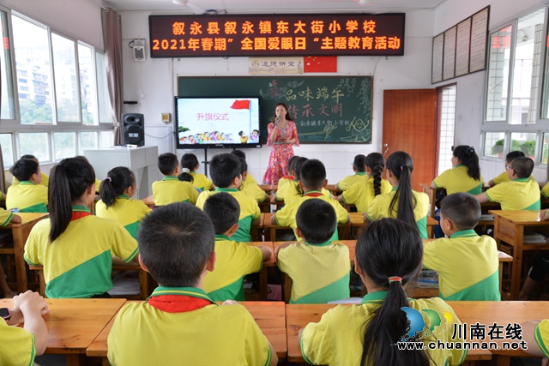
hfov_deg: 61.9
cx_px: 274
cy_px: 183
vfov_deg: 43.6
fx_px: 458
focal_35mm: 30
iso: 1250
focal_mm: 30
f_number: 7.1
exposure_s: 1/100
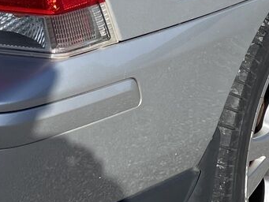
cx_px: 22
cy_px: -148
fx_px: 1011
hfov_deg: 15.0
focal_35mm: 130
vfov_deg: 10.8
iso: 32
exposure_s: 1/3861
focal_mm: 4.2
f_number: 1.6
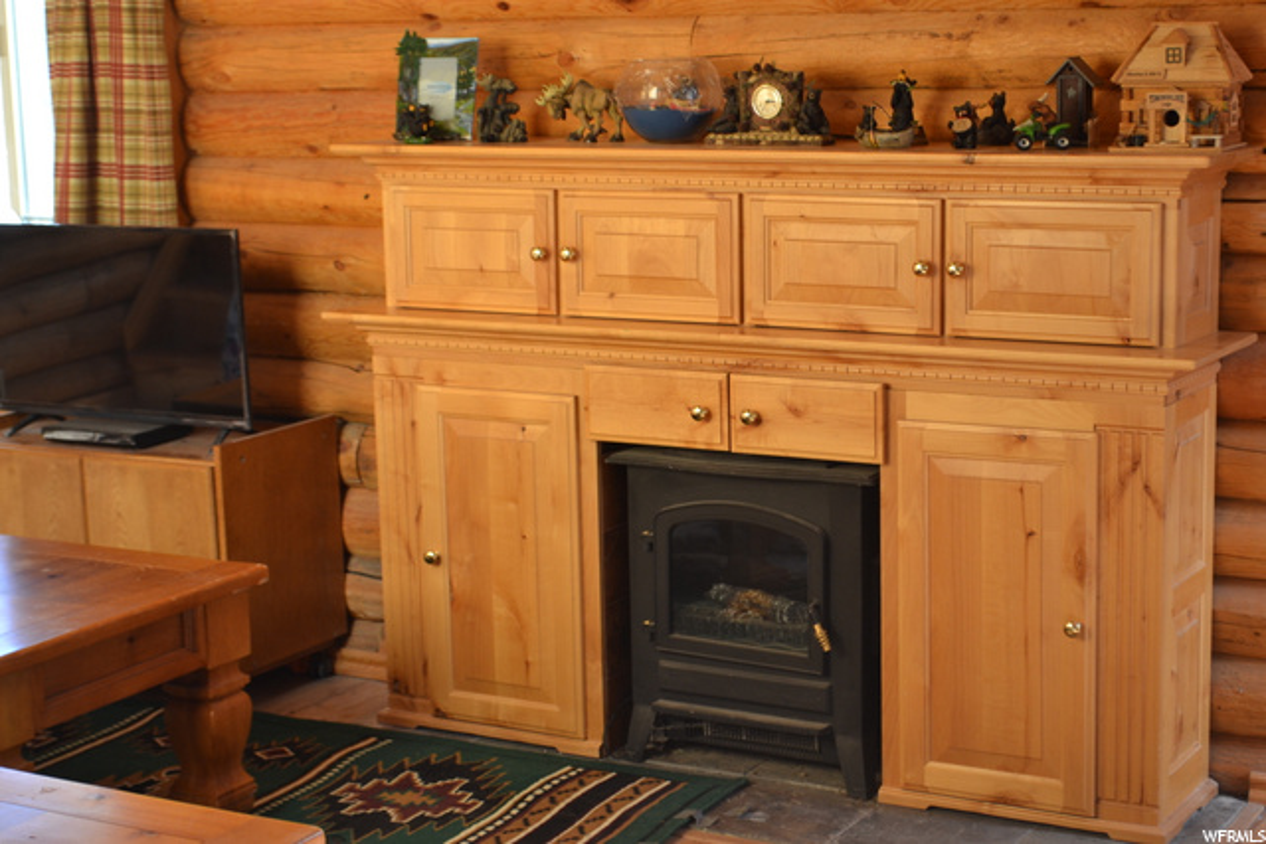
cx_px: 633
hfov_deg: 29.9
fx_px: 2374
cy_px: 422
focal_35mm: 68
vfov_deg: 20.2
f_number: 5.3
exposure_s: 1/50
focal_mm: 45
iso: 400
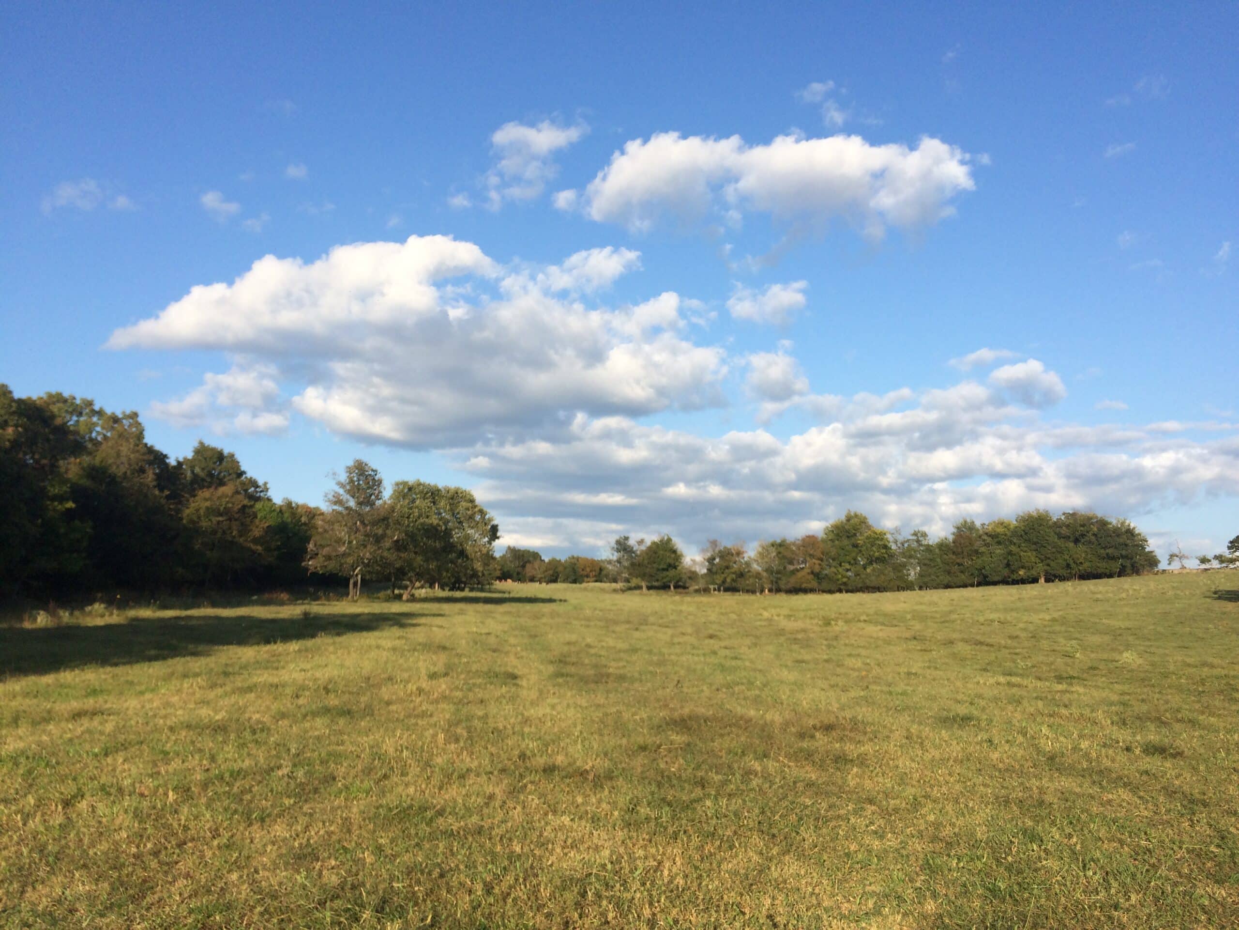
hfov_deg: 61.7
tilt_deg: +5.9
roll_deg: -1.8
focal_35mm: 29
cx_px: 620
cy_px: 465
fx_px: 1038
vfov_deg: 48.2
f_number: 2.2
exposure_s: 1/1866
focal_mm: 4.15
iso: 32
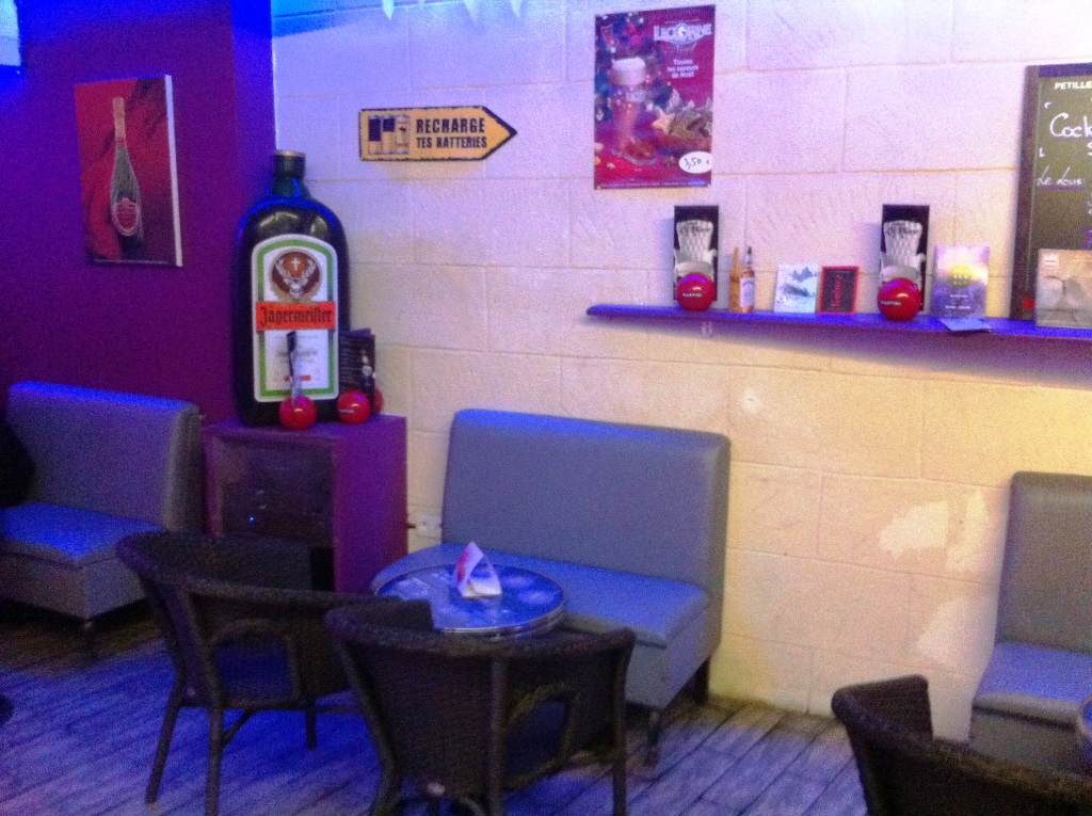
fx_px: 1103
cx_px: 546
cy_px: 408
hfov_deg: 52.7
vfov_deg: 40.6
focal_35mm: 35
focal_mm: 3.85
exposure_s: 1/17
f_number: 2.8
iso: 1000
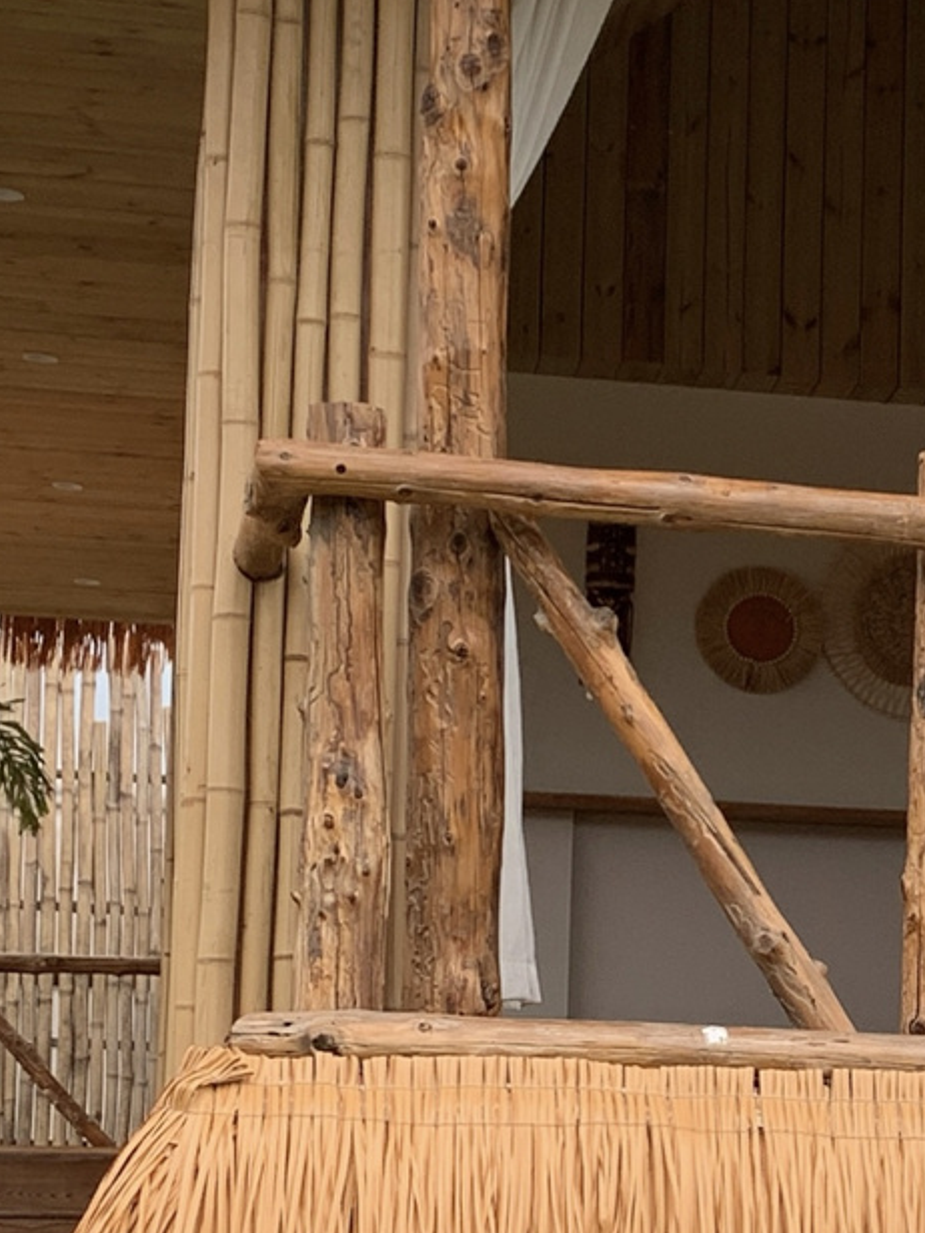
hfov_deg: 17.0
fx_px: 2886
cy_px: 1367
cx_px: 1239
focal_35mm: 81
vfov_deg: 22.7
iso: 25
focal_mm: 4.25
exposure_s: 1/808
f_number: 1.8
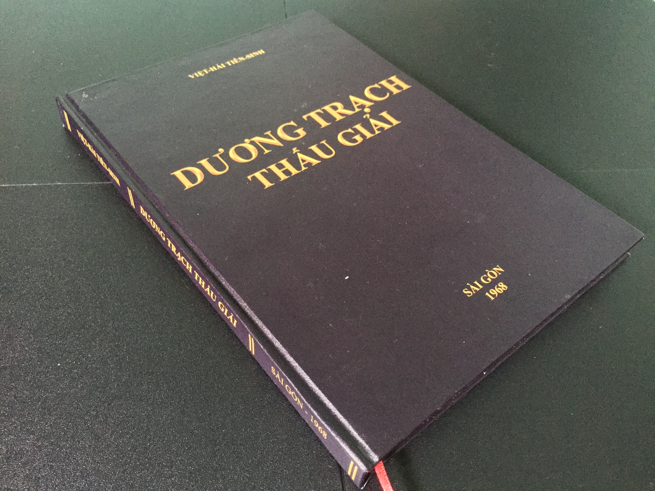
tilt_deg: -49.4
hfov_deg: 61.7
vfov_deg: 48.2
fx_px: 549
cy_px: 246
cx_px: 328
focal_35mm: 29
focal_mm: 4.15
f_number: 2.2
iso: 800
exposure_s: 1/17
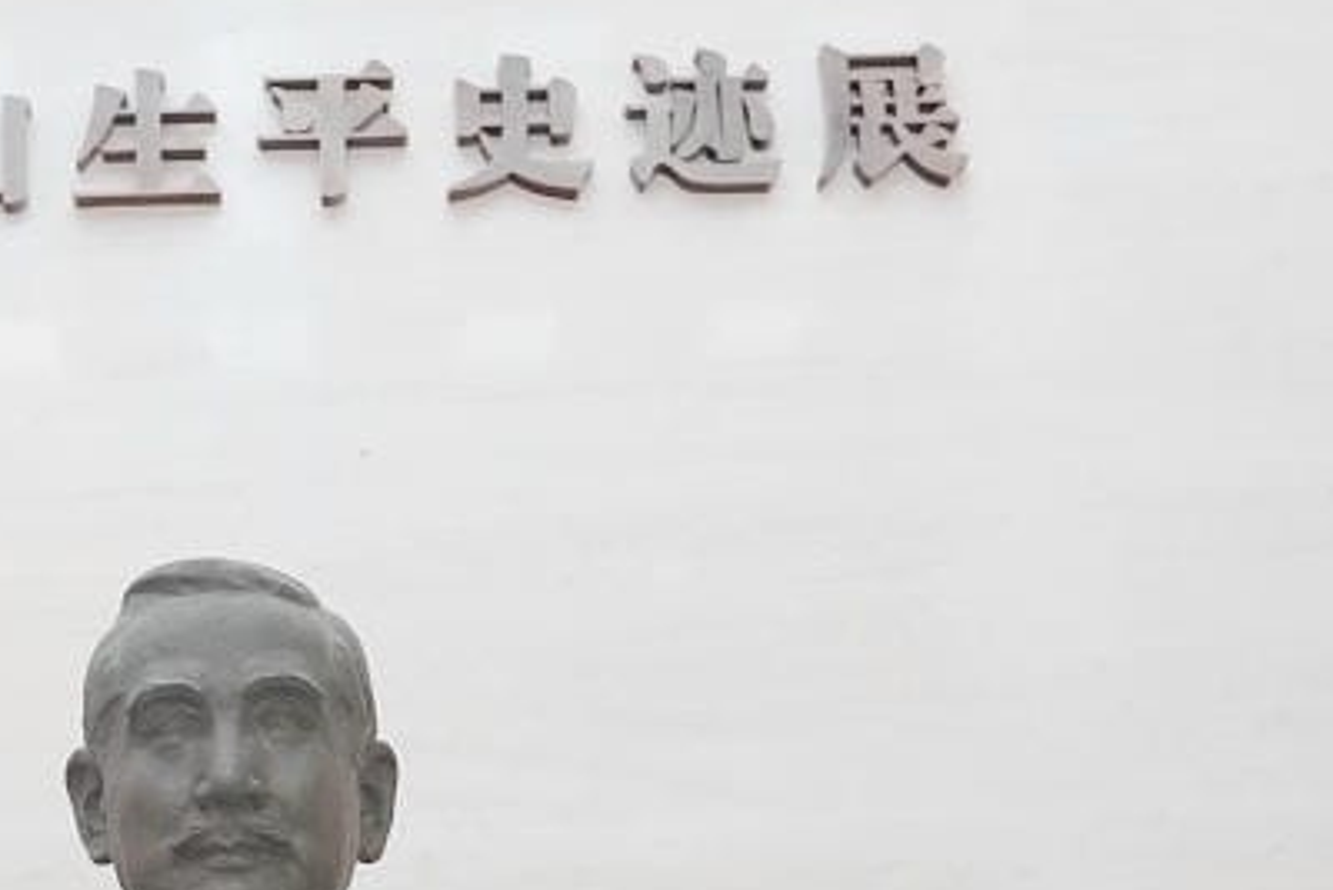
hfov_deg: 22.7
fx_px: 3222
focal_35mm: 87
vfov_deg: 15.6
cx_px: 93
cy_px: 753
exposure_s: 1/160
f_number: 4
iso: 8000
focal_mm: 29
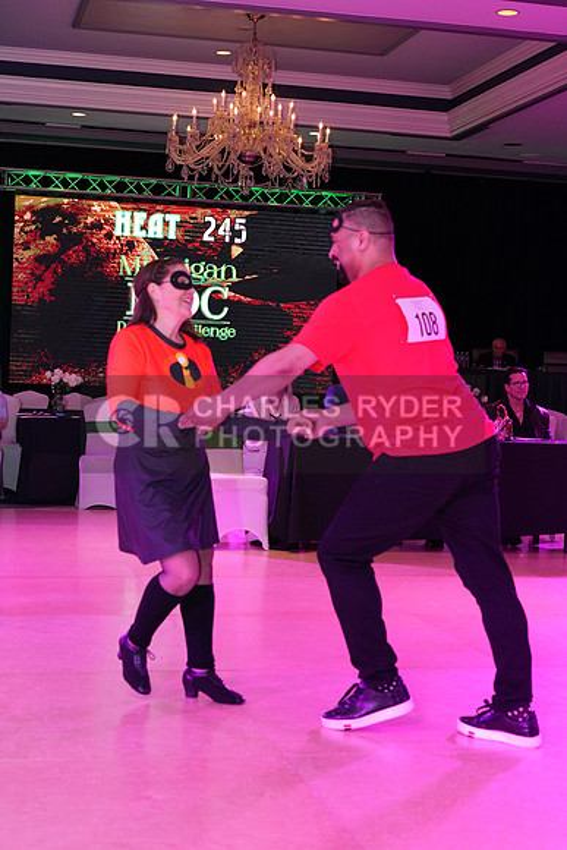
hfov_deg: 24.2
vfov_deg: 35.6
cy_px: 425
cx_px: 284
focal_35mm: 56
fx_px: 1322
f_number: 5.6
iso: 2500
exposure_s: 1/250
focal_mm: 56
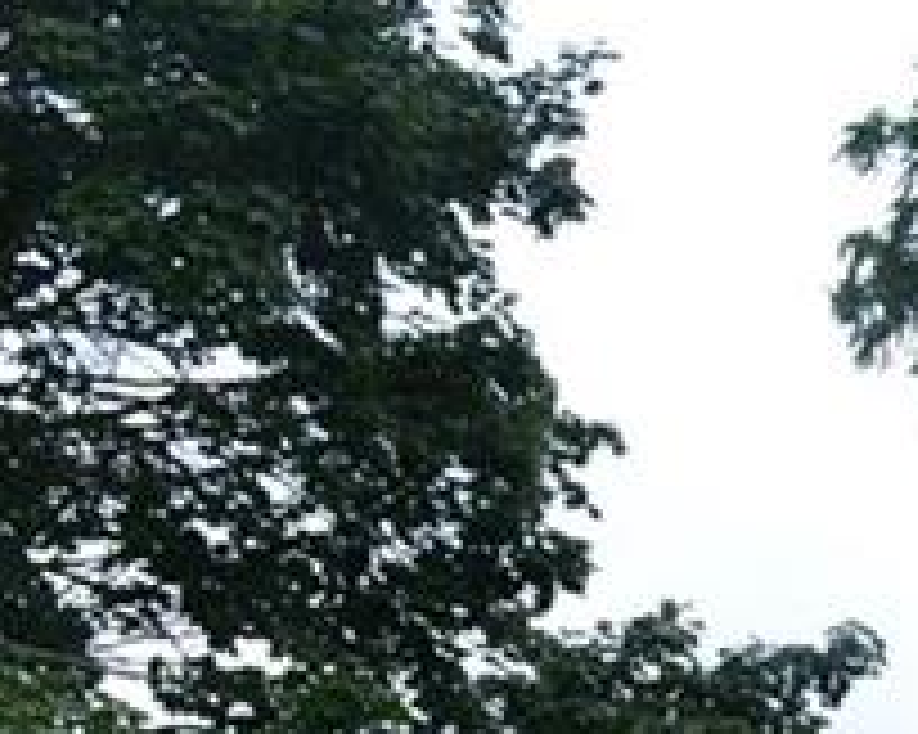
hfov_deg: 12.7
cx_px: 1980
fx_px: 3449
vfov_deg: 11.4
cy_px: 1229
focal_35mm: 127
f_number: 9
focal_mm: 18
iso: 400
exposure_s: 1/100
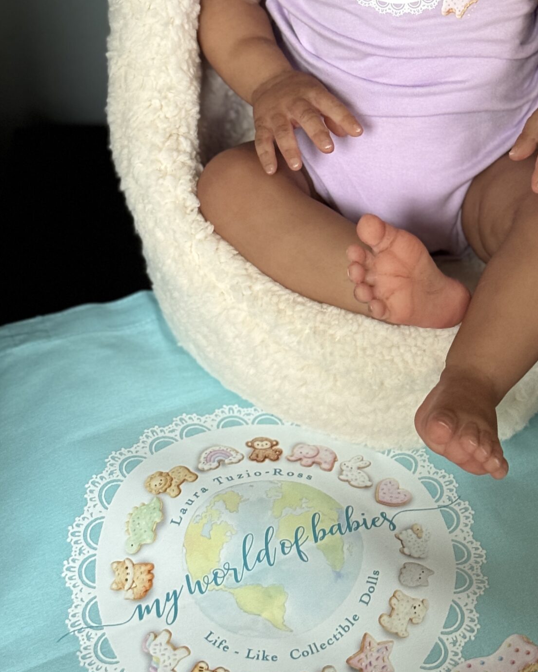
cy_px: 61
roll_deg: +0.5
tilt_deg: -38.4
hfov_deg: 17.6
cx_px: 382
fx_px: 1732
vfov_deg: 21.5
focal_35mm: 87
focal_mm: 6.76
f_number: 1.78
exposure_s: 1/60
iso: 250
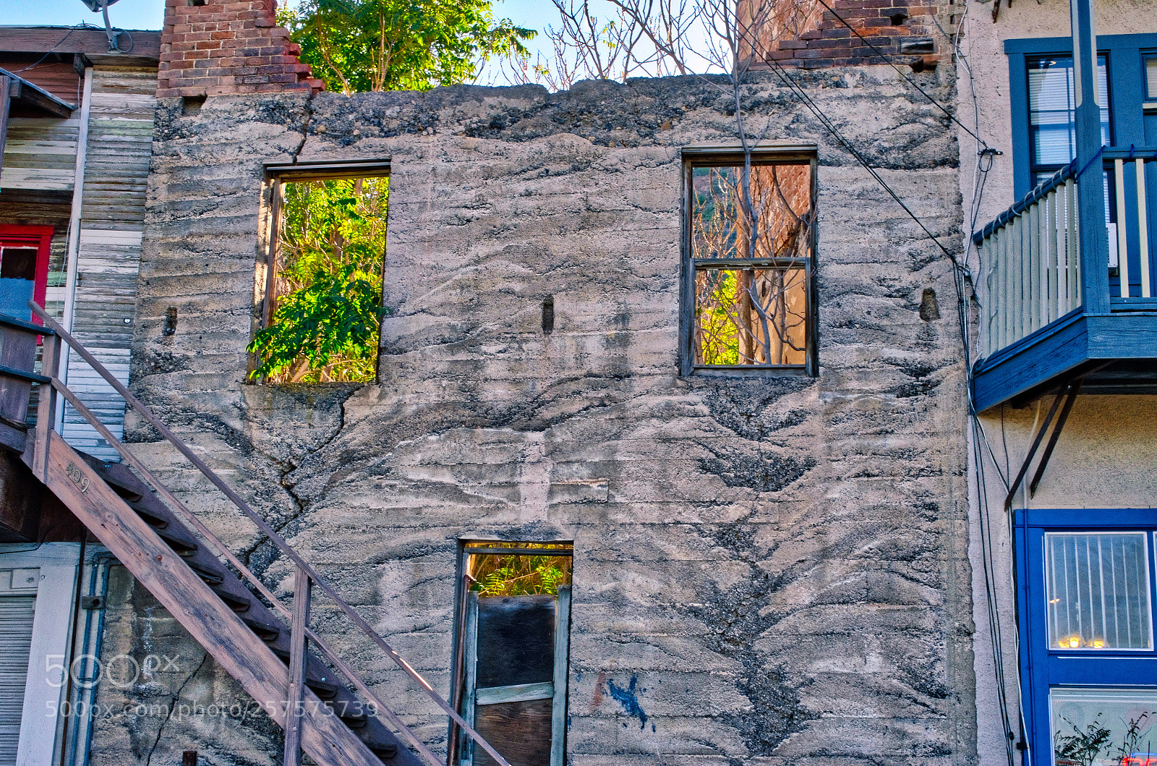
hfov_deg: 41.2
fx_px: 1539
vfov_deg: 27.9
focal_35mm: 48
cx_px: 578
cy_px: 383
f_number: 20
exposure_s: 1/30
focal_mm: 32
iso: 360
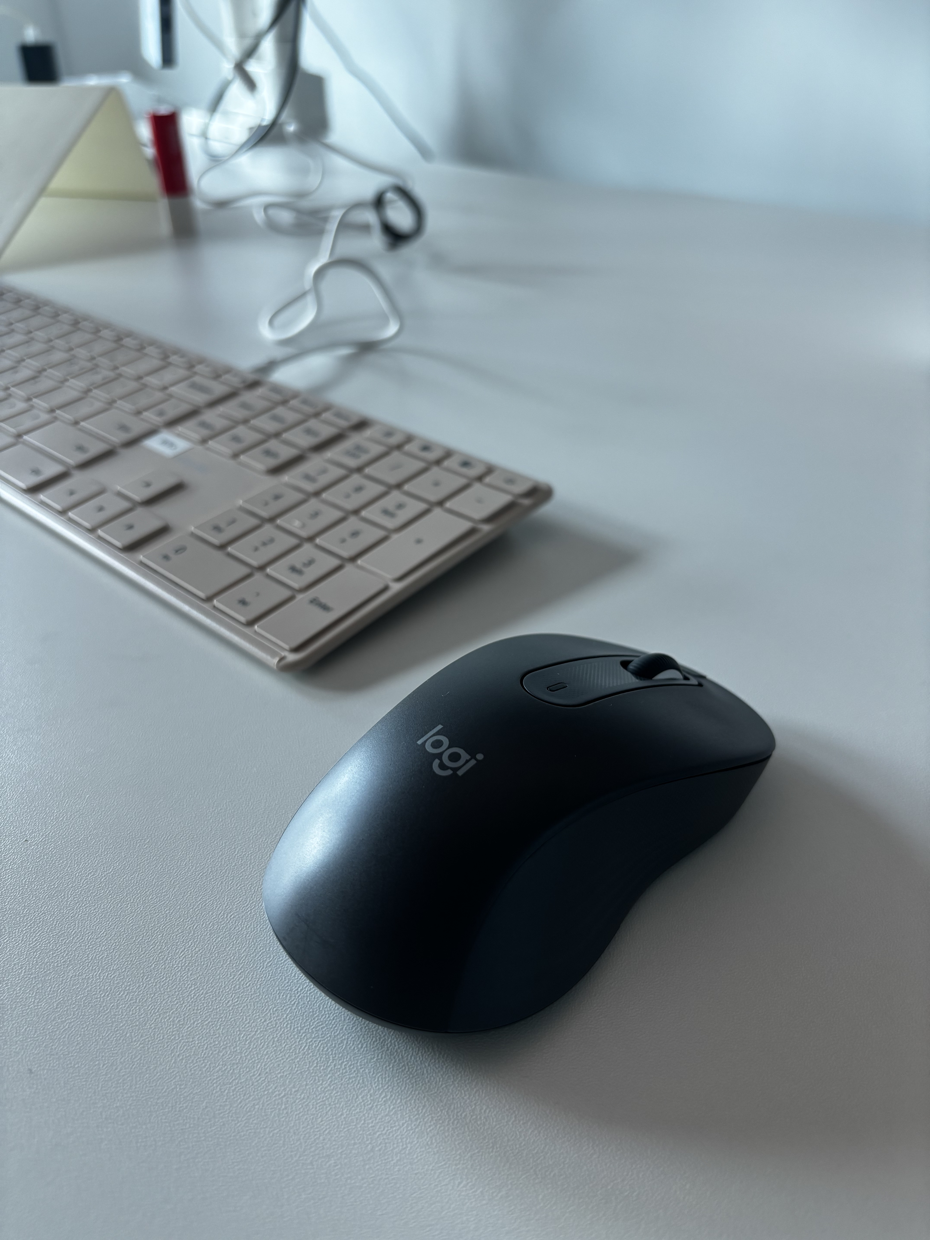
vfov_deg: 67.3
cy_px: 620
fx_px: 931
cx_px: 465
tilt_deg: -35.1
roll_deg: +1.0
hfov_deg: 53.1
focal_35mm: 26
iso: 100
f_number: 1.6
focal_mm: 5.96
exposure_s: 1/120
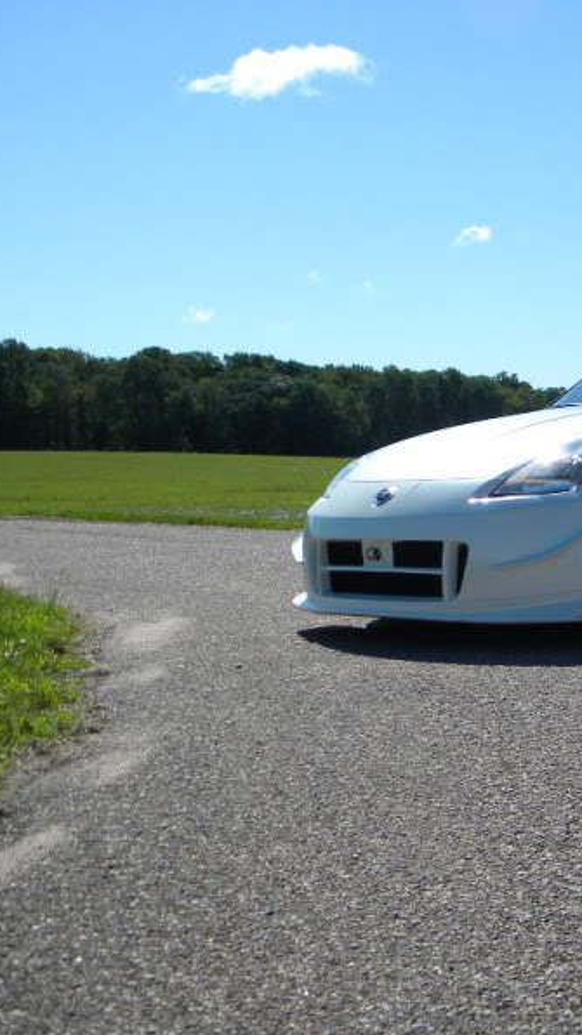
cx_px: 669
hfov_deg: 19.1
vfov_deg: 34.9
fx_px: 1647
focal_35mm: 60
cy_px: 518
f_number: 7.6
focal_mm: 7.3
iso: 80
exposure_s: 1/302
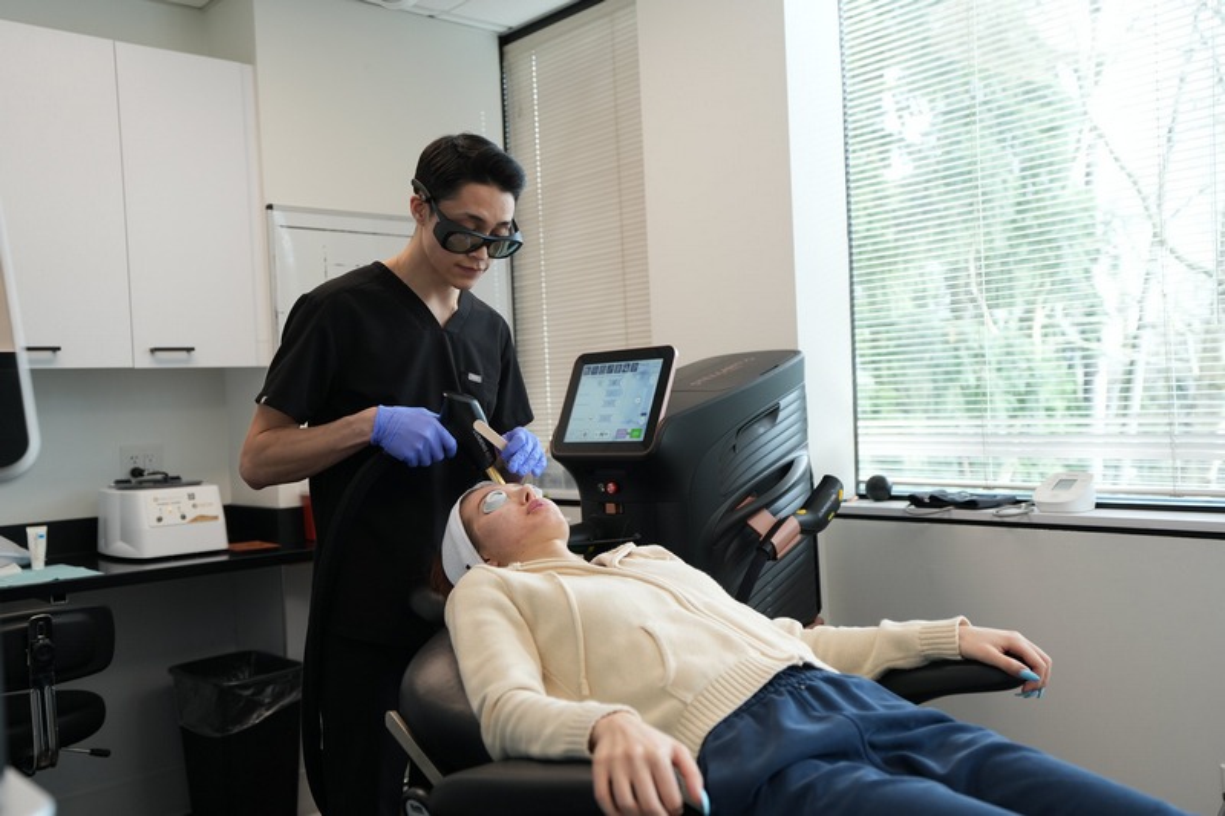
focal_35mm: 35
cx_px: 612
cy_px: 408
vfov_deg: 37.8
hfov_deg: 54.4
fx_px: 1191
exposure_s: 1/125
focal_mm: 35
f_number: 2.8
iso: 400
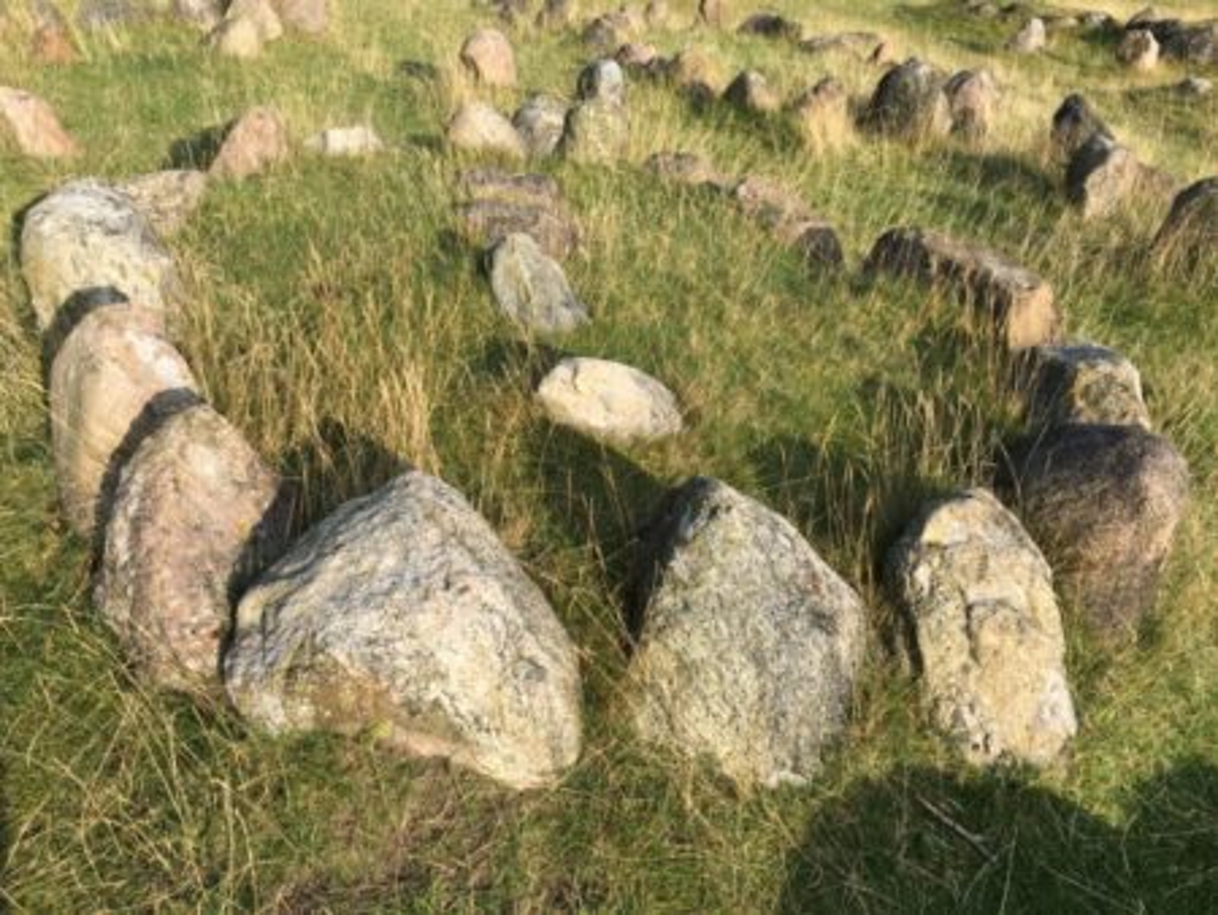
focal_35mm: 29
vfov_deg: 48.3
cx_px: 609
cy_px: 458
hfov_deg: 61.6
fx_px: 1021
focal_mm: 4.15
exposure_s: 1/894
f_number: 2.2
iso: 25
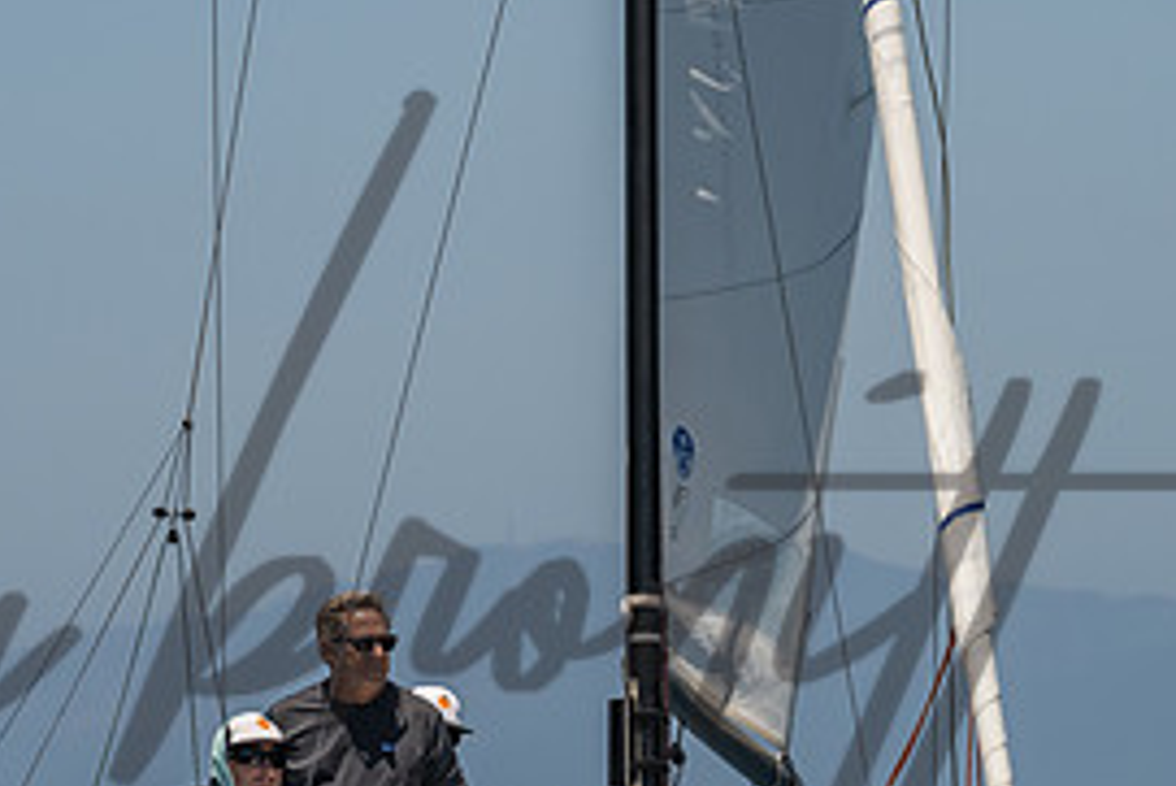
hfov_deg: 5.9
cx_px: 477
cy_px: 584
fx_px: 11504
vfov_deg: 3.9
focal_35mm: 352
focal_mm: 155
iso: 640
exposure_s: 1/1000
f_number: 9
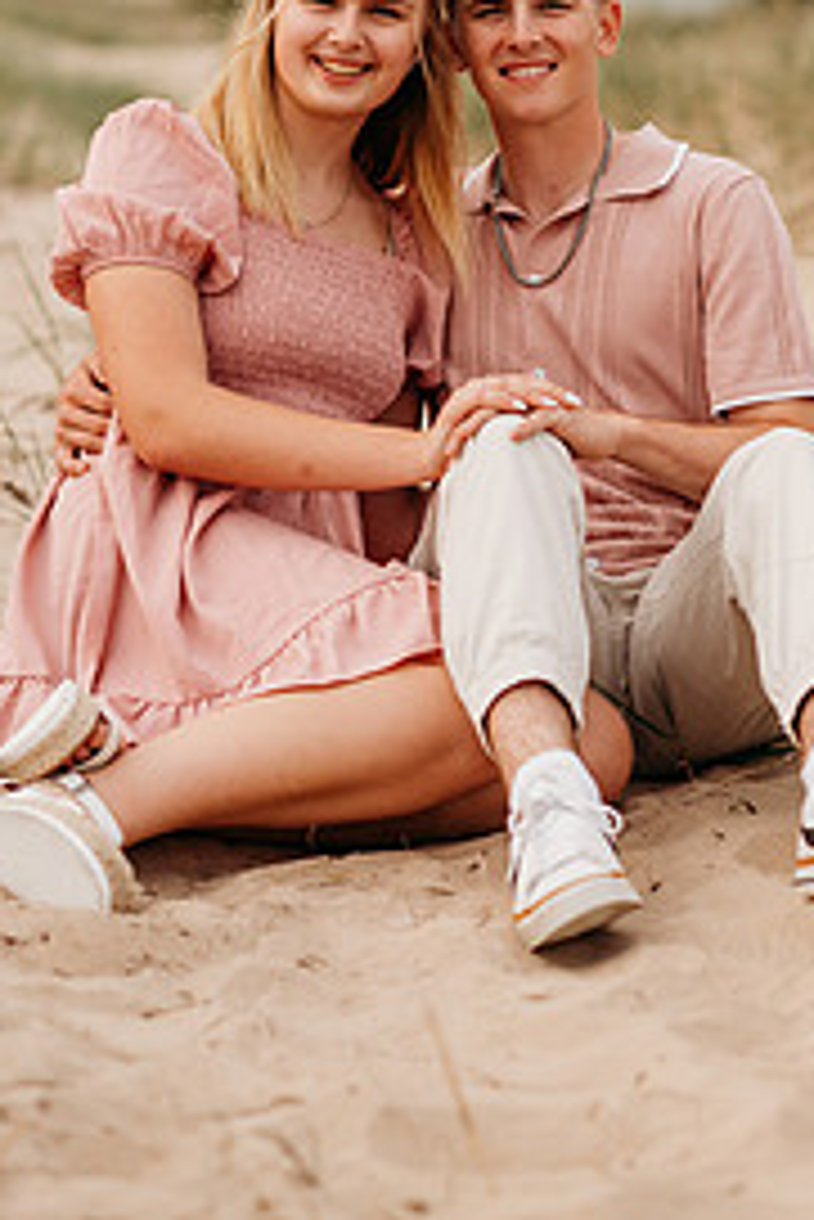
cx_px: 477
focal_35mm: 141
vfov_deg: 14.5
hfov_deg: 9.7
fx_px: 4776
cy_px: 243
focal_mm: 85
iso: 200
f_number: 2.8
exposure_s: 1/1000
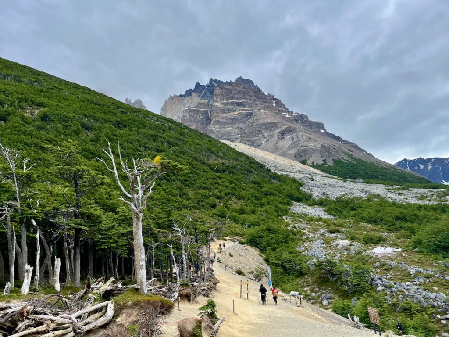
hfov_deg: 67.3
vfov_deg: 53.1
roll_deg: +3.1
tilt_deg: +13.5
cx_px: 224
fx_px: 337
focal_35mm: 26
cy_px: 168
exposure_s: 1/1117
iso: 50
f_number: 1.6
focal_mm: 5.1
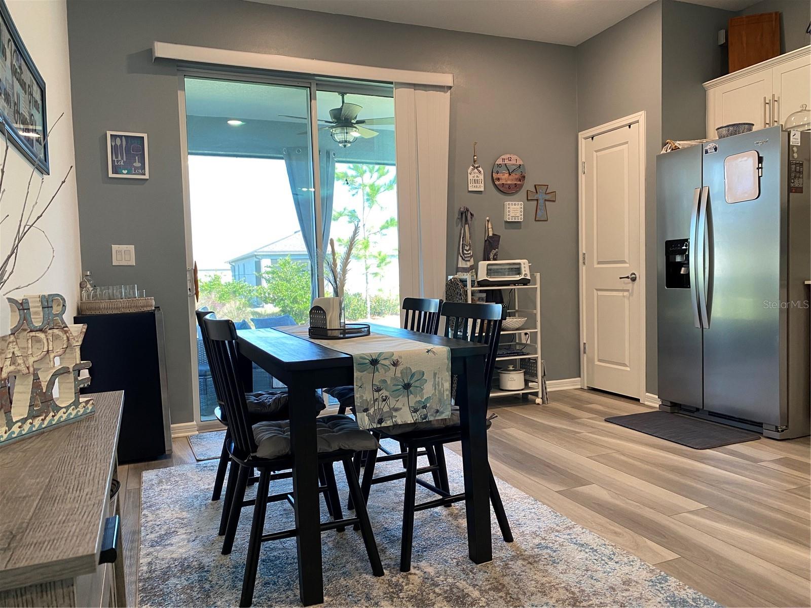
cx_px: 406
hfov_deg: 67.3
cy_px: 304
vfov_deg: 53.1
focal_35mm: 26
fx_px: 609
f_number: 1.8
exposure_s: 1/60
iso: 100
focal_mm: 4.25
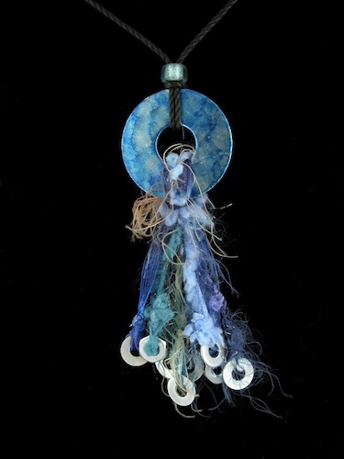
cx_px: 172
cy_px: 230
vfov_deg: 23.6
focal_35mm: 83
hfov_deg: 17.8
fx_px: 1100
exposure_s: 1/7.7
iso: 100
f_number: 7.8
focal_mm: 21
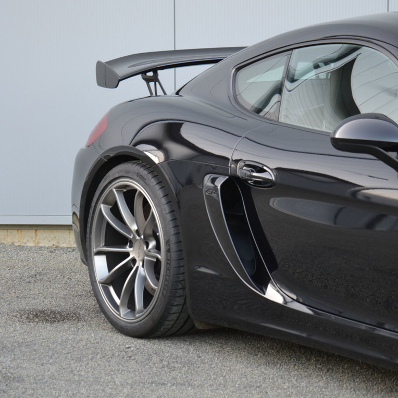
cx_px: 200
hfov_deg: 8.7
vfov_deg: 8.7
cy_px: 124
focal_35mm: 202
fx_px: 2623
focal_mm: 105
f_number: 5.6
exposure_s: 1/60
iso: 400
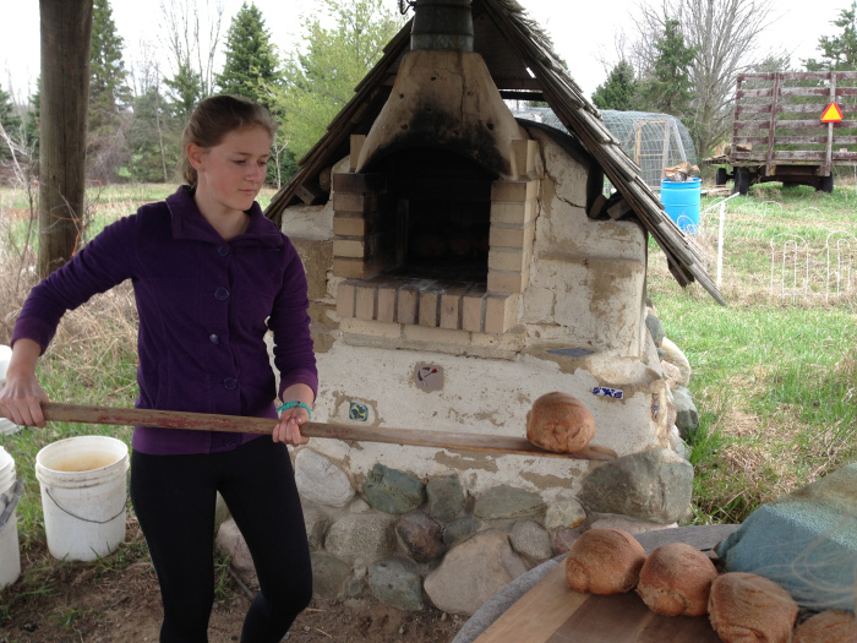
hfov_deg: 55.4
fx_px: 817
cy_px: 322
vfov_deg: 42.9
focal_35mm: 33
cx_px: 428
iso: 50
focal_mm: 4.13
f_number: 2.4
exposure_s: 1/170
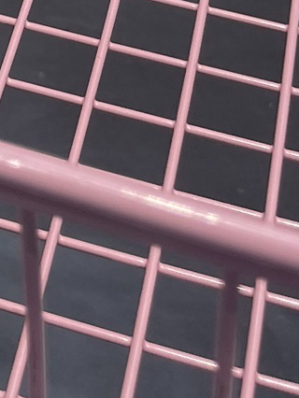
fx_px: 1404
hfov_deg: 10.6
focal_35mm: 122
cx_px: -398
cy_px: -286
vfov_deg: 14.5
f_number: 1.6
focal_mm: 4.2
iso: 40
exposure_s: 1/100
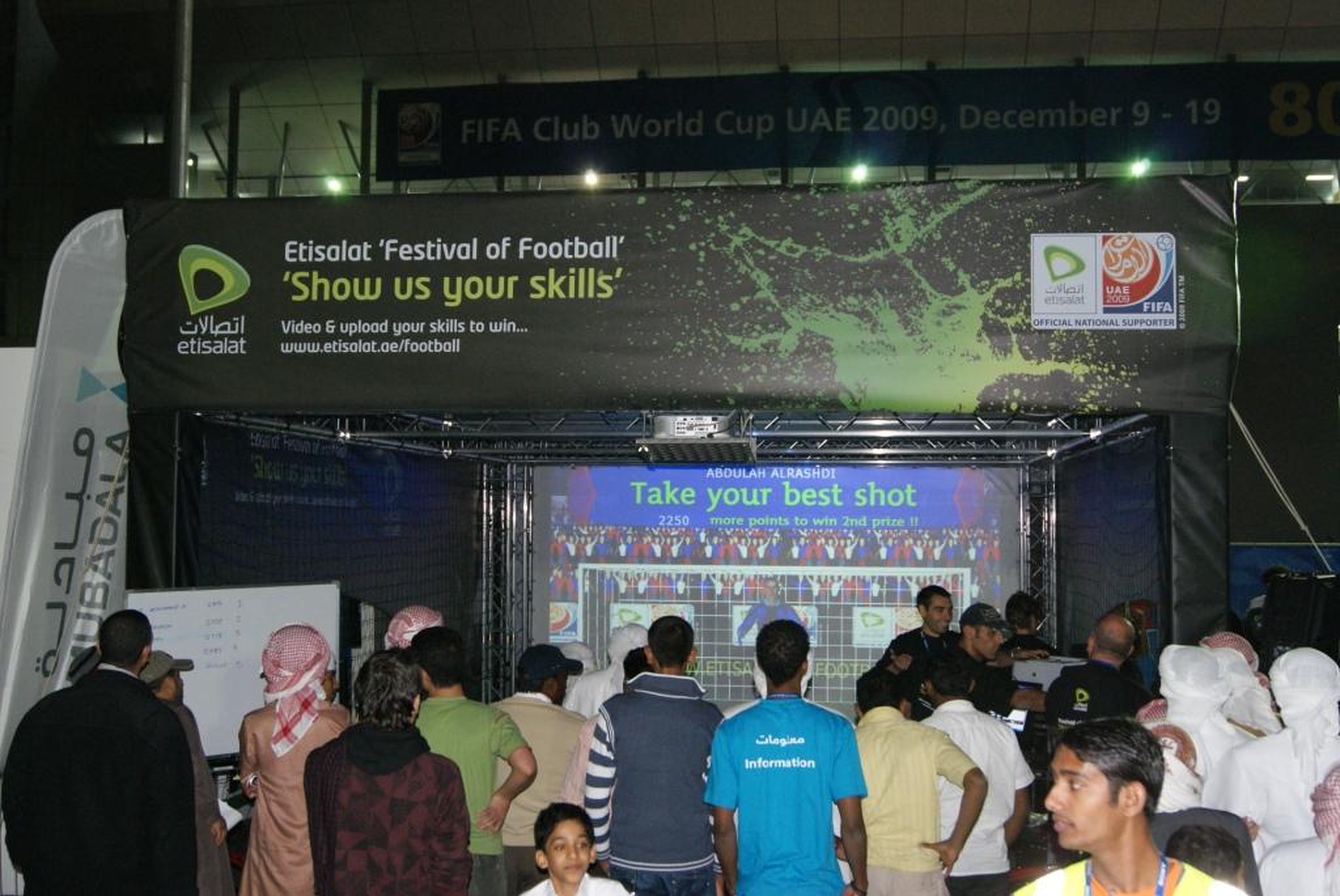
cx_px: 670
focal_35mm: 39
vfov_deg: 34.3
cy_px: 448
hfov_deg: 49.5
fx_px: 1453
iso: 400
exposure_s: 1/60
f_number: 5.6
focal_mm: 26
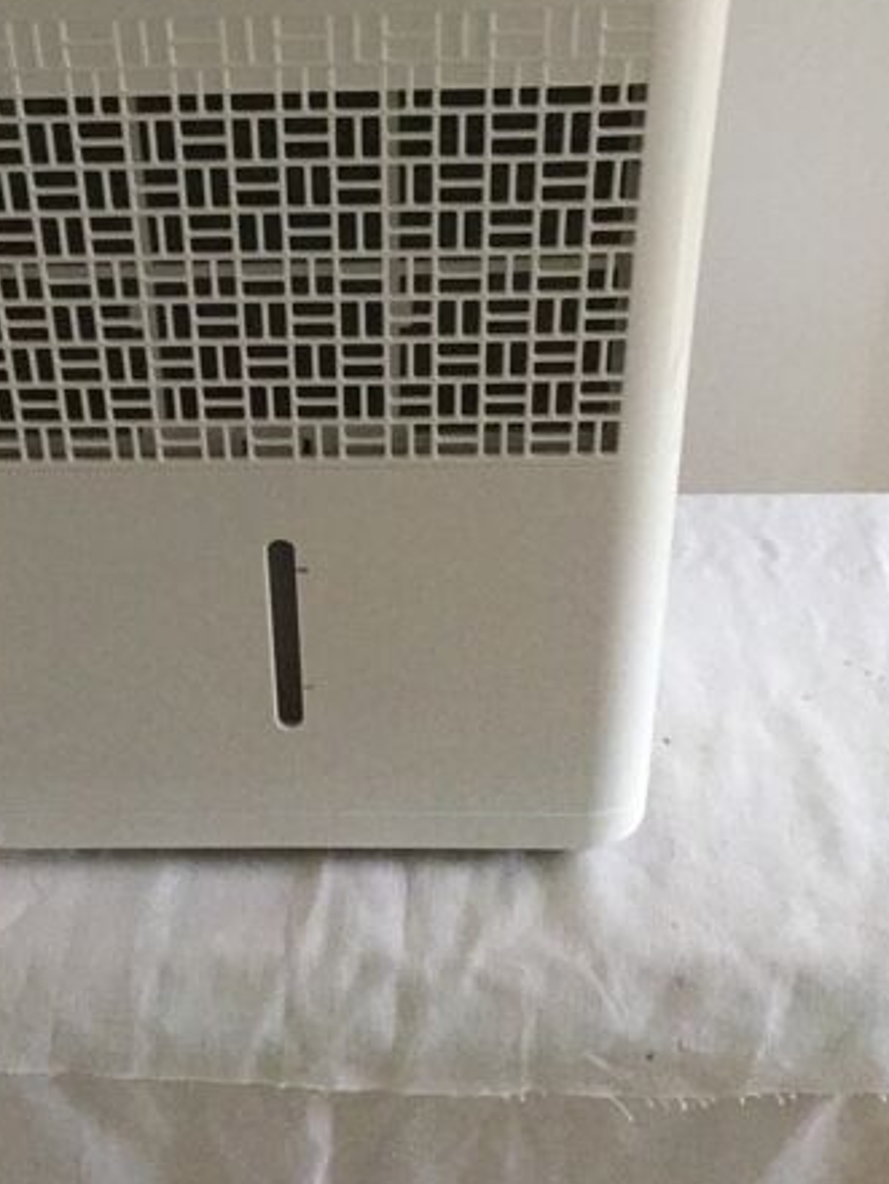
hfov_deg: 32.0
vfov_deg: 41.2
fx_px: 1540
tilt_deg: -31.0
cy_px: 346
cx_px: 306
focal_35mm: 45
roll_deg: +3.9
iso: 500
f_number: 2.4
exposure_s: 1/17
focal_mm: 3.3
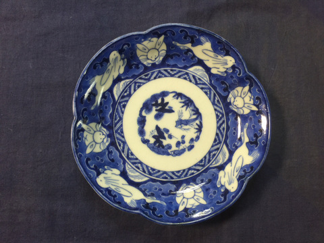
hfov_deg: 61.7
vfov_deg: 48.2
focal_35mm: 29
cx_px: 162
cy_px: 122
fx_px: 271
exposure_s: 1/17
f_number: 2.2
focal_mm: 4.15
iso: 64
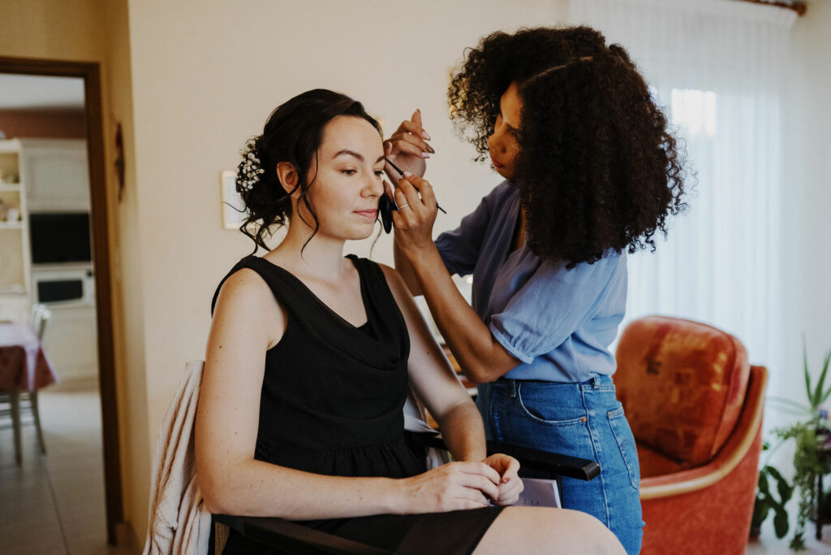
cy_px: 287
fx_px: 861
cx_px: 443
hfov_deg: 51.5
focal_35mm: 37
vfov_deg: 35.7
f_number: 2
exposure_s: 1/400
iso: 1600
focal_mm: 35
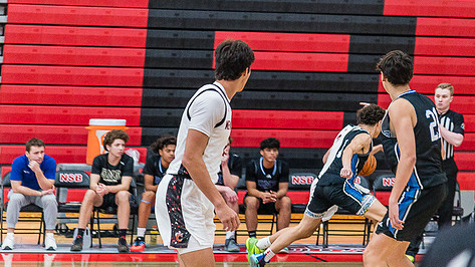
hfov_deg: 14.0
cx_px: 259
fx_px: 1940
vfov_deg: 7.9
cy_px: 98
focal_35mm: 154
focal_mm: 120
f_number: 4
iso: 5000
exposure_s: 1/320
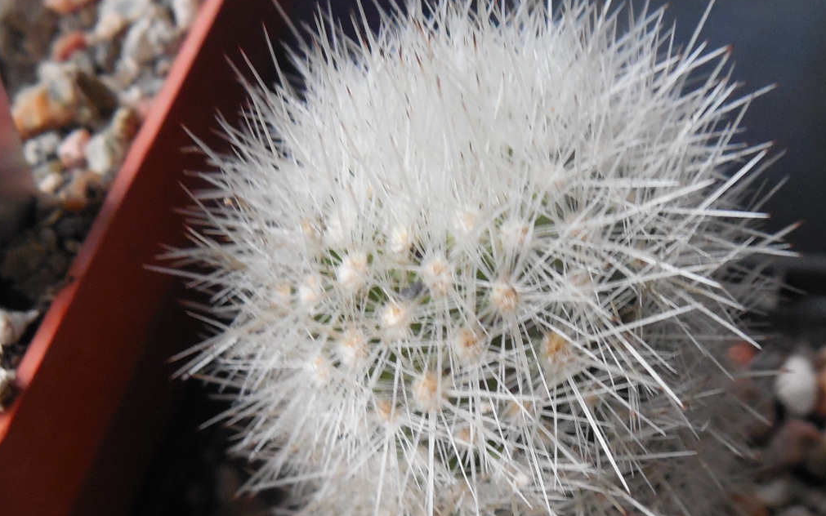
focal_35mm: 52
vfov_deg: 24.7
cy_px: 367
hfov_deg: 38.9
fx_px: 1171
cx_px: 437
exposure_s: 1/25
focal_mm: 5.6
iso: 400
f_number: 3.6
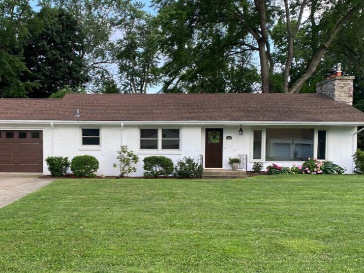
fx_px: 379
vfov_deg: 39.6
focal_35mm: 36
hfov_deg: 50.6
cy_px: 156
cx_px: 127
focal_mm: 4.25
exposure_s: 1/142
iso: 32
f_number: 1.8
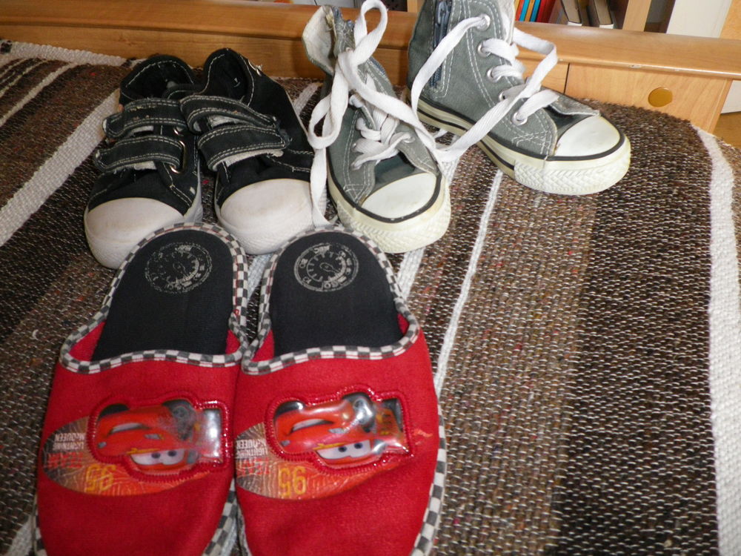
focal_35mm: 28
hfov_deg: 63.4
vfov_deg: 49.7
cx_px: 370
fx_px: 599
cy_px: 278
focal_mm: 4.9
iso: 200
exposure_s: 1/60
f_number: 2.6
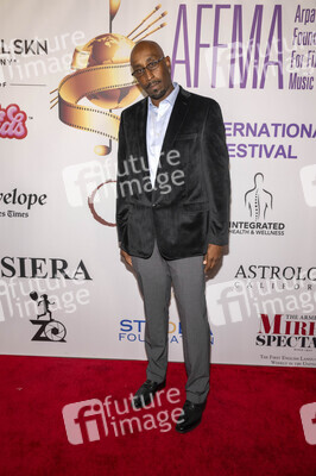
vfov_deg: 58.8
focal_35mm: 32
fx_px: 422
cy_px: 238
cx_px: 158
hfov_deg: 41.0
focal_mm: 32
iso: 800
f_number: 6.3
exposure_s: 1/200
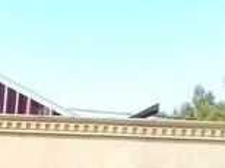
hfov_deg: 13.4
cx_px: -174
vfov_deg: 10.3
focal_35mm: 133
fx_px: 863
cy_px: 327
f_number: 2.2
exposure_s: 1/323
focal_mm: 3.3
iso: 50
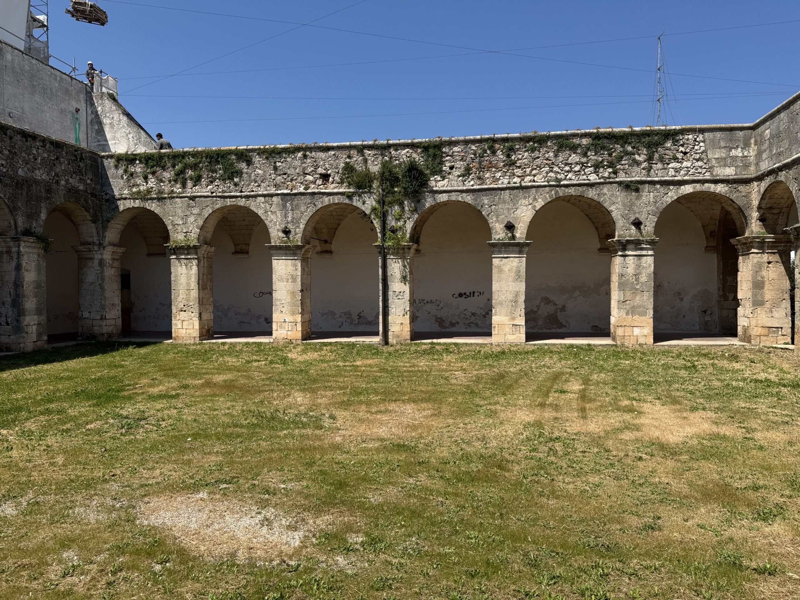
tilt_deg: -0.8
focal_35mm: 24
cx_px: 400
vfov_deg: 56.8
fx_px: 555
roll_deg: +1.2
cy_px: 300
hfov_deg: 71.6
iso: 80
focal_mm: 6.76
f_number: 1.78
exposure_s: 1/5814
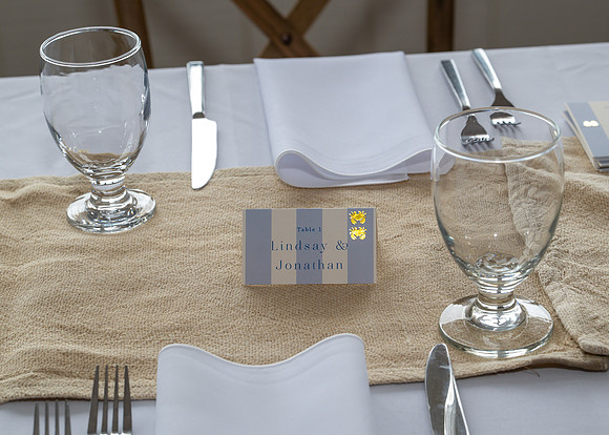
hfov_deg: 22.6
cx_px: 318
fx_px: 1525
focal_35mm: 88
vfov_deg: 16.2
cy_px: 243
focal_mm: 70
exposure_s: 1/250
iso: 640
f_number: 7.1
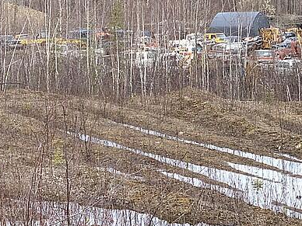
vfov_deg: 10.9
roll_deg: +1.5
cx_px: 98
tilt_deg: -1.4
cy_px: 5
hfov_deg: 14.6
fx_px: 1178
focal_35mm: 135
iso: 16
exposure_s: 1/1043
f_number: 2.4
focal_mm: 6
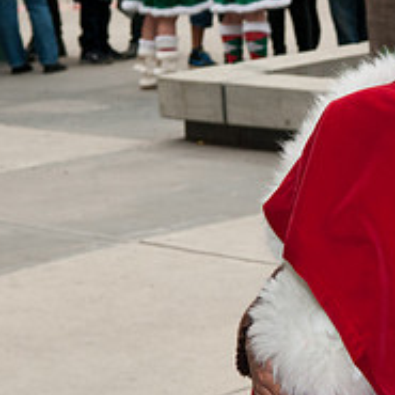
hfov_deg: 11.1
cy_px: 266
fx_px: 1962
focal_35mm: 152
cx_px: 568
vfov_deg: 11.5
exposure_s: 1/200
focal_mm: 38
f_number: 7.1
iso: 320
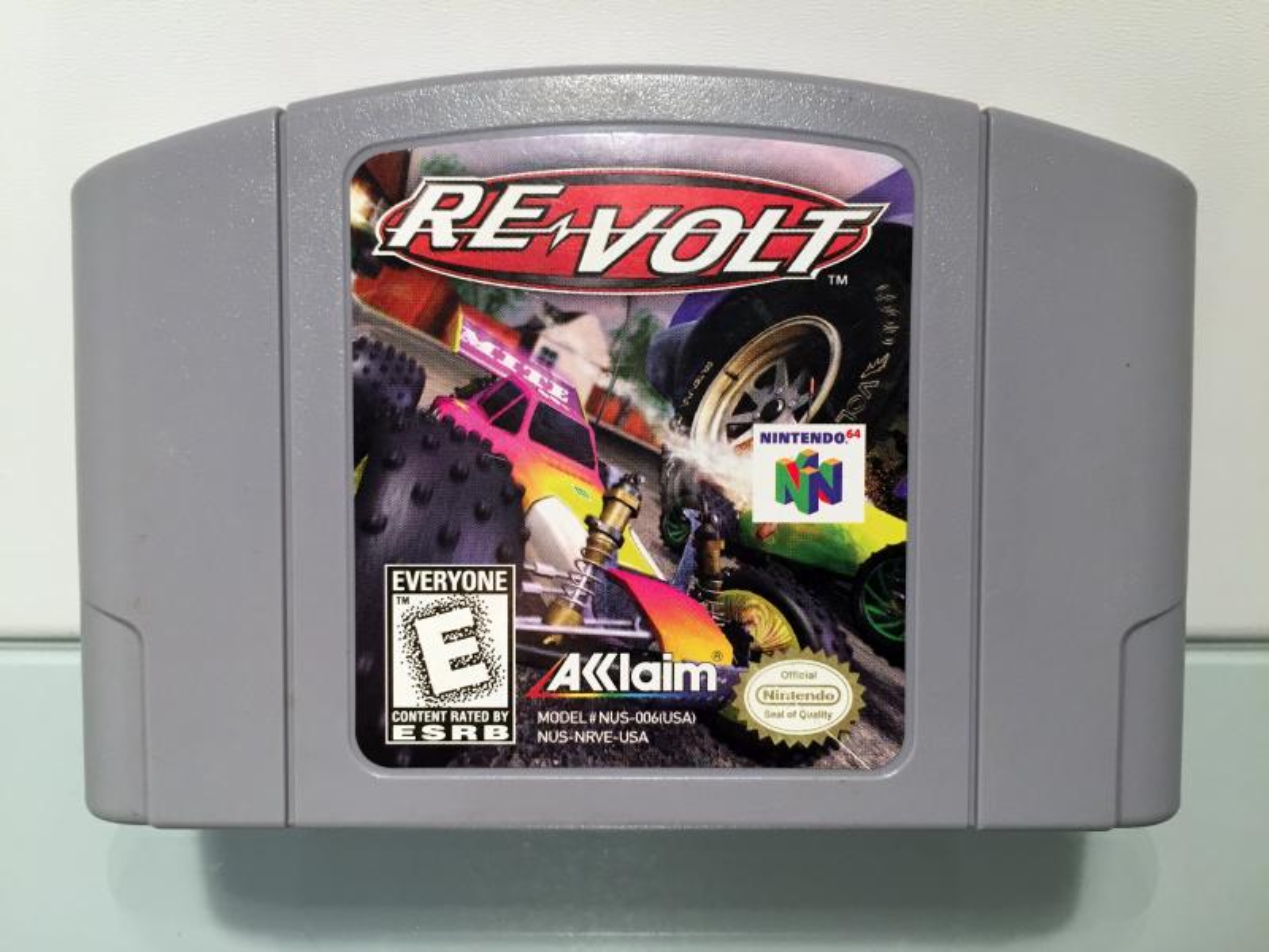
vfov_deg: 48.2
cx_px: 634
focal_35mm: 29
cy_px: 476
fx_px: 1063
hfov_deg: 61.7
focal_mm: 4.15
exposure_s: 1/33
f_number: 2.2
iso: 64
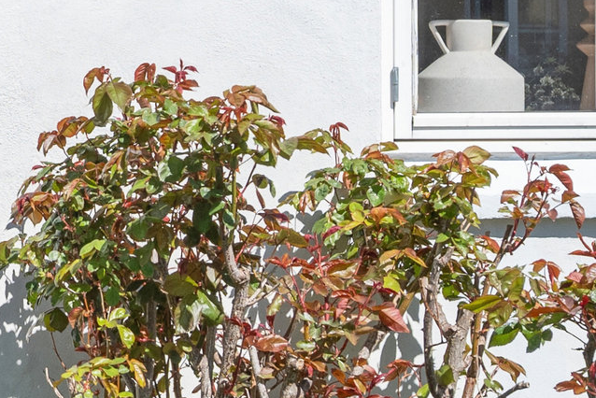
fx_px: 2335
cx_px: -252
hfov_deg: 13.8
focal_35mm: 141
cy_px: 191
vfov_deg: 9.7
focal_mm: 30
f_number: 6.3
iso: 400
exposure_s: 1/1600
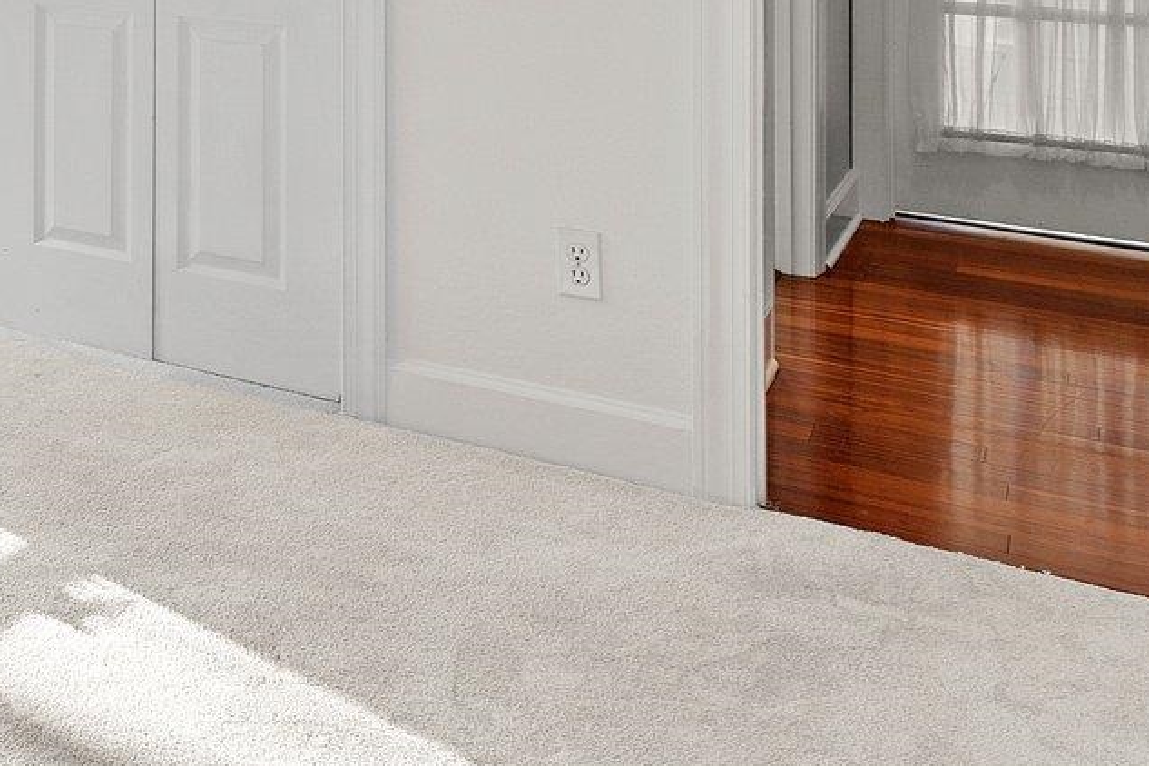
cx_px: -249
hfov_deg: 30.5
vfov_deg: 22.0
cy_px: -244
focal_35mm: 55
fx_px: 1755
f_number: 9
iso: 100
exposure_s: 1/2
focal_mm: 17
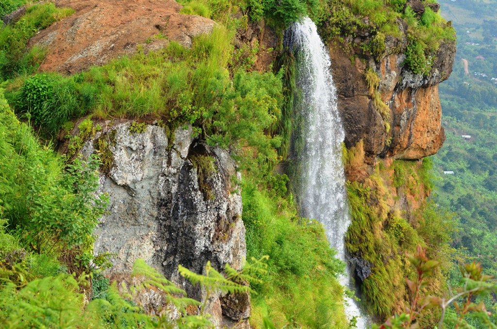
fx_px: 1446
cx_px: 248
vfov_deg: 13.0
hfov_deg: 19.5
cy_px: 164
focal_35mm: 105
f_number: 5.6
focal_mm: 70
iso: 400
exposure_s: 1/500
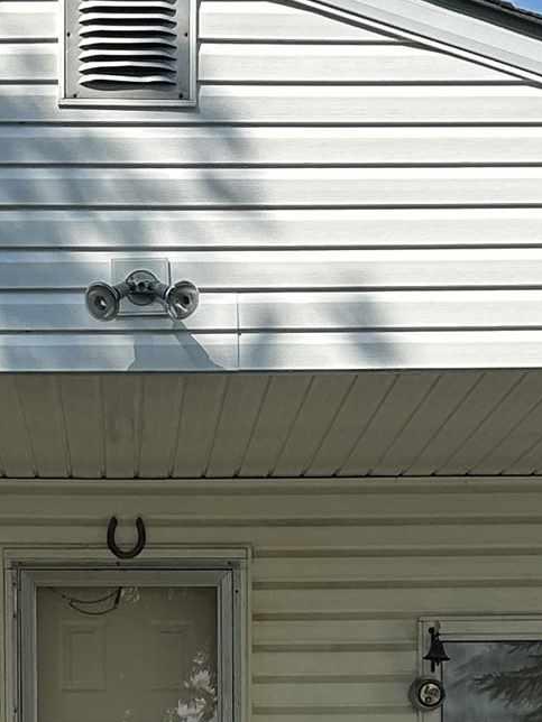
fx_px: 2589
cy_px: 770
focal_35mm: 124
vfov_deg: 15.5
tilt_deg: +1.4
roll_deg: +0.6
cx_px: 214
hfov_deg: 11.9
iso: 50
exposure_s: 1/3704
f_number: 1.5
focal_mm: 5.7
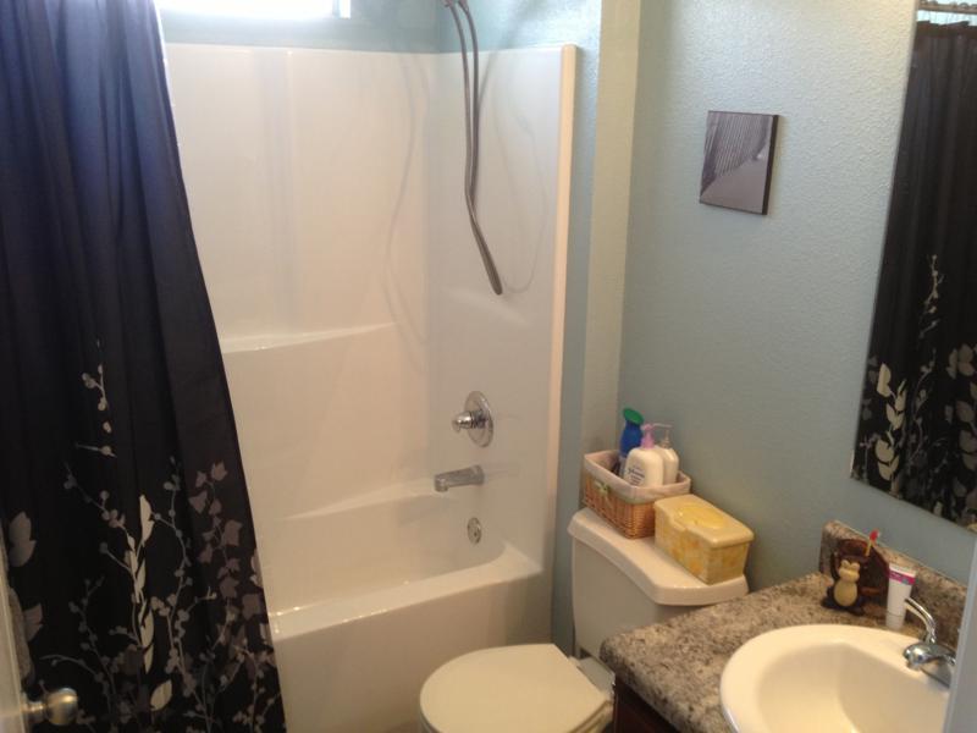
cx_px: 488
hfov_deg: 52.6
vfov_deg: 40.7
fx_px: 988
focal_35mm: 35
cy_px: 366
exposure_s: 1/20
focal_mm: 4.28
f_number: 2.4
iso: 100
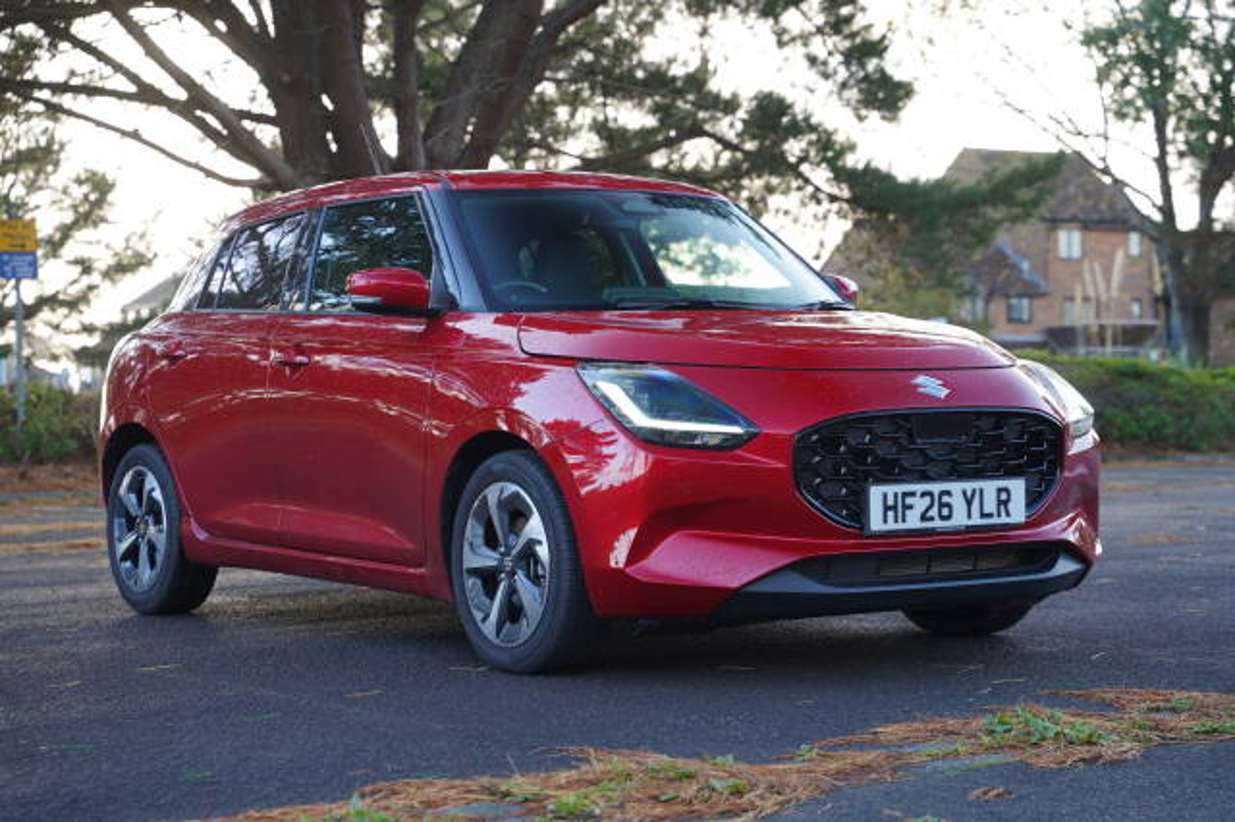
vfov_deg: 19.4
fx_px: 2400
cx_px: 618
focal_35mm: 70
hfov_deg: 28.9
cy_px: 411
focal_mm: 70
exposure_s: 1/80
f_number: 4
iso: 200
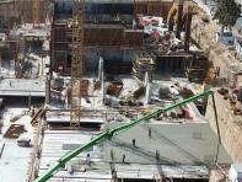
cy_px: 128
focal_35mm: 59
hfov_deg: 31.9
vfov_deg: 24.7
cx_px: 52
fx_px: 413
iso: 100
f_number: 2.2
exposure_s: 1/1645
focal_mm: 4.73
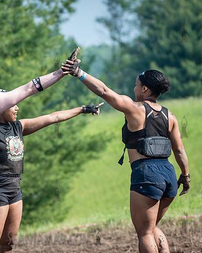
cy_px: 114
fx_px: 1920
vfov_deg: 7.5
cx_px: 26
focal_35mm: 257
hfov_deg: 6.0
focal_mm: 135
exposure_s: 1/800
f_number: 4.5
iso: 250
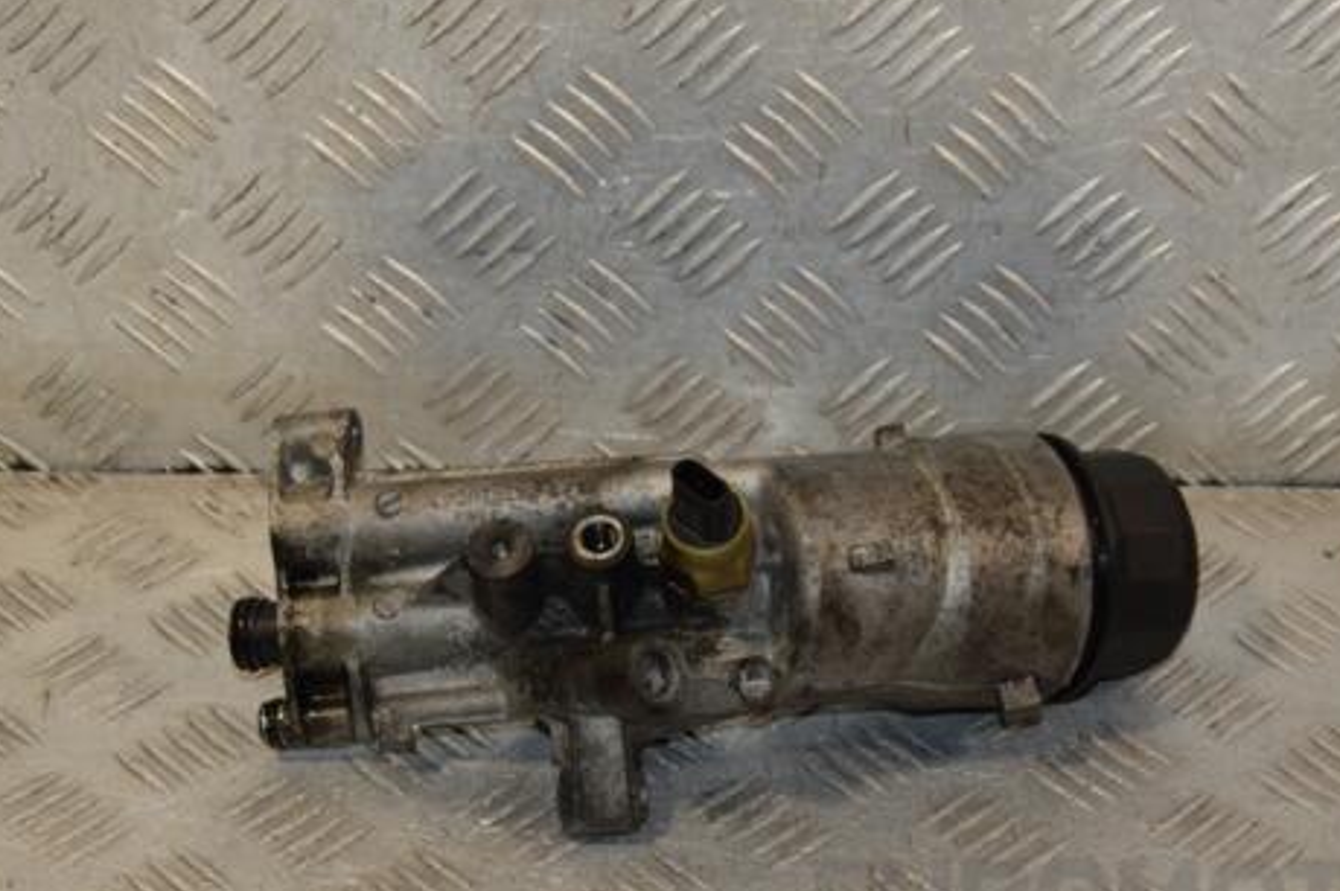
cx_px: 760
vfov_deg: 14.5
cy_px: 515
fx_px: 3496
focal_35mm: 94
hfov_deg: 21.7
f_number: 6.3
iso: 800
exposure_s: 1/200
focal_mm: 48
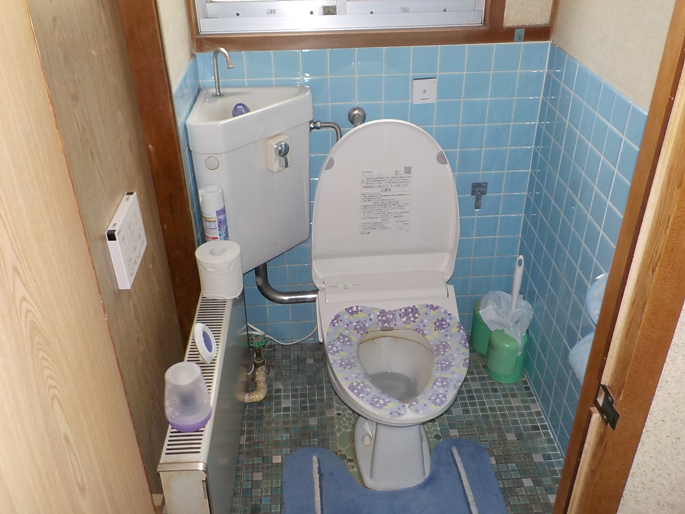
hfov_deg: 60.0
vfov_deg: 46.8
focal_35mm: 30
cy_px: 257
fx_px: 594
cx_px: 342
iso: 200
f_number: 3.3
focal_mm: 4.1
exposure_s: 1/30
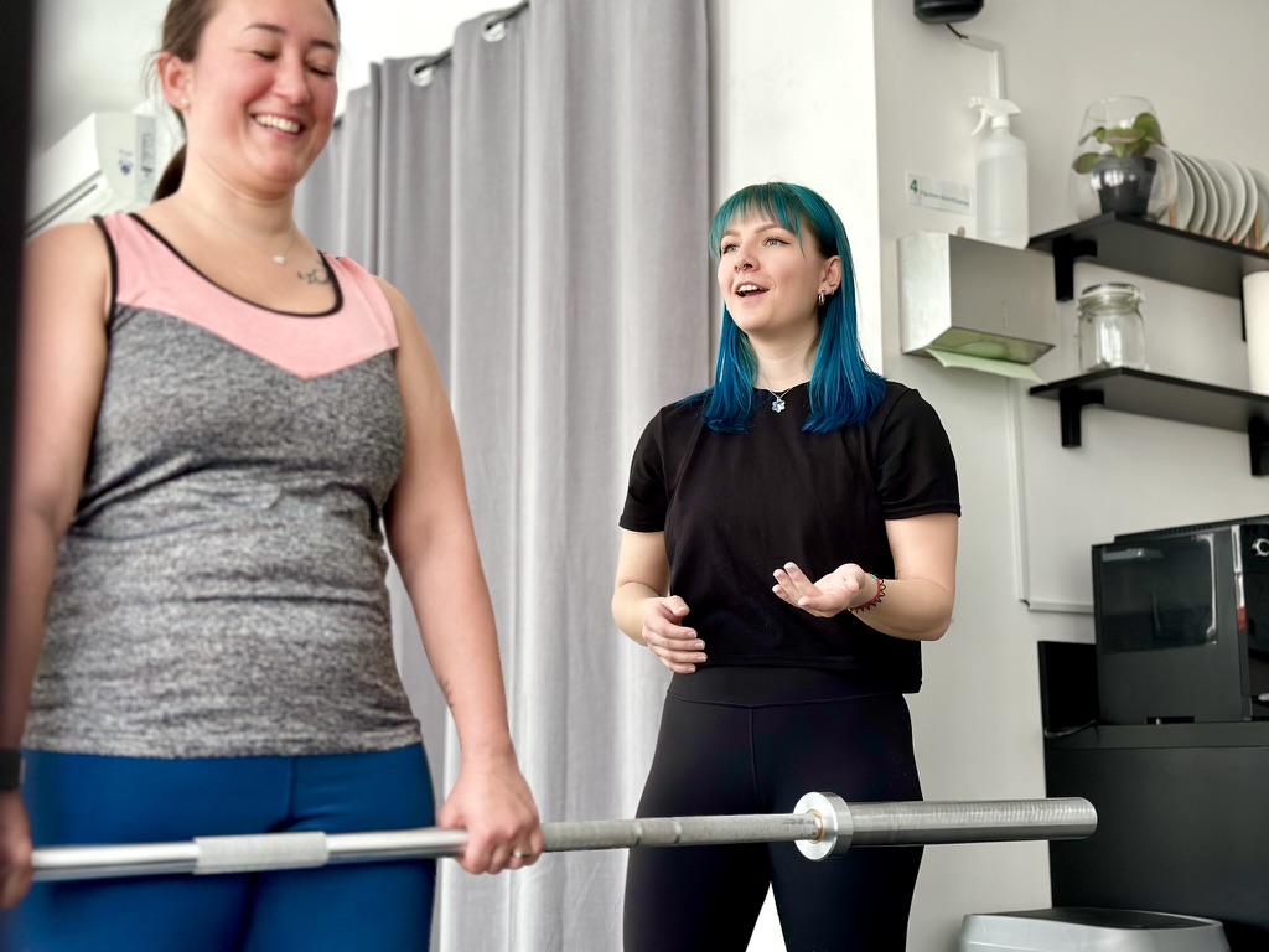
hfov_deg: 39.7
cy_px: 476
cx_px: 634
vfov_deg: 30.3
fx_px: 1760
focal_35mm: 48
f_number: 1.78
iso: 100
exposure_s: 1/121
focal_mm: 6.86
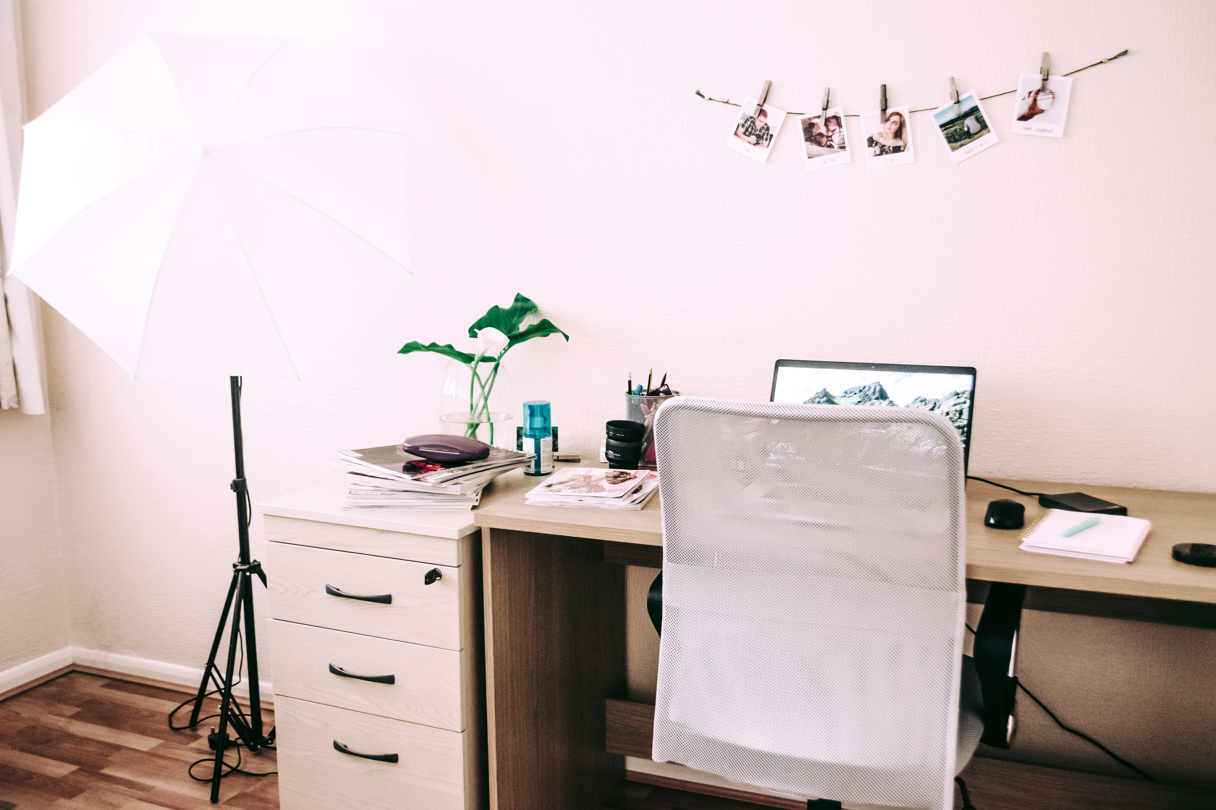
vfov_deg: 40.0
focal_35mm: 33
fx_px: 1115
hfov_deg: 57.2
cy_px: 405
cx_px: 608
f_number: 4
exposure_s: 1/100
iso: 640
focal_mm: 22
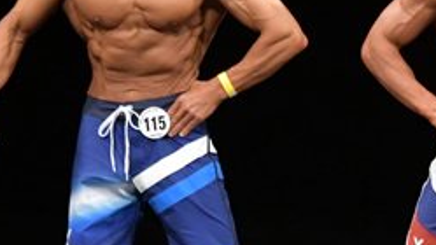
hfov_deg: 2.6
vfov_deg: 1.5
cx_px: 491
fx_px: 9606
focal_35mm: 831
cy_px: 178
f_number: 5.6
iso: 3200
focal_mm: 170
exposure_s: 1/400
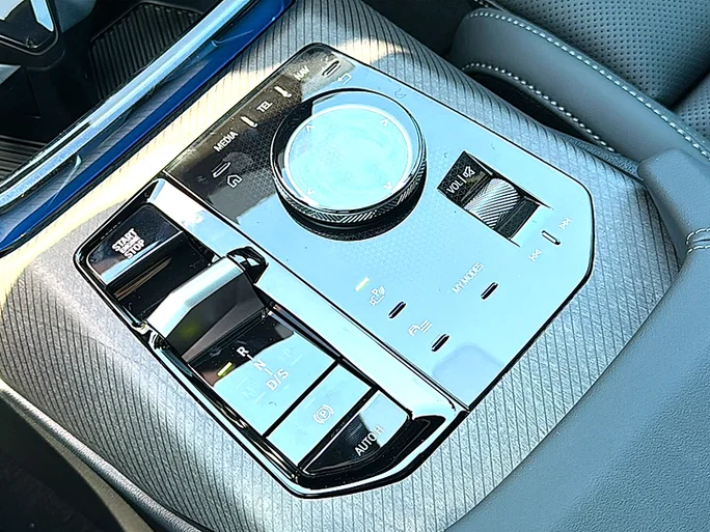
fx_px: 923
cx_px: 355
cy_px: 271
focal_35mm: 45
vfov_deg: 32.2
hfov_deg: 42.1
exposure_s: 1/84
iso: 50
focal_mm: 6.86
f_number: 1.78
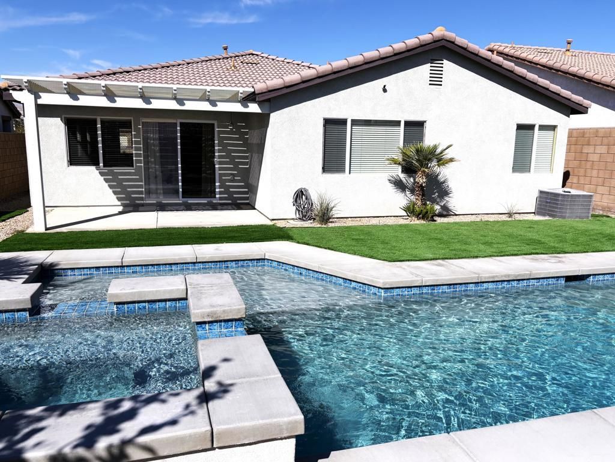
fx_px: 462
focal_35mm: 26
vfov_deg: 53.1
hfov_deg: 67.3
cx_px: 308
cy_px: 231
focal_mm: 5.96
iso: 50
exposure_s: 1/7813
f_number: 1.6
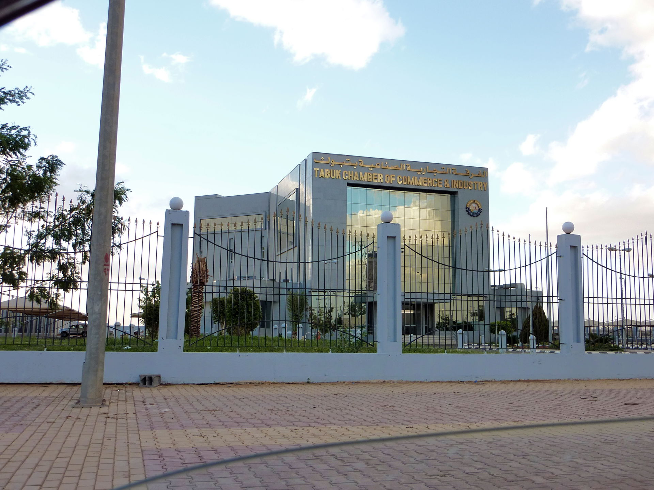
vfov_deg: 40.7
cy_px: 245
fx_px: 661
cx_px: 327
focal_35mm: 35
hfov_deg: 52.6
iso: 125
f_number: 3.5
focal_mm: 5.7
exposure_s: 1/80
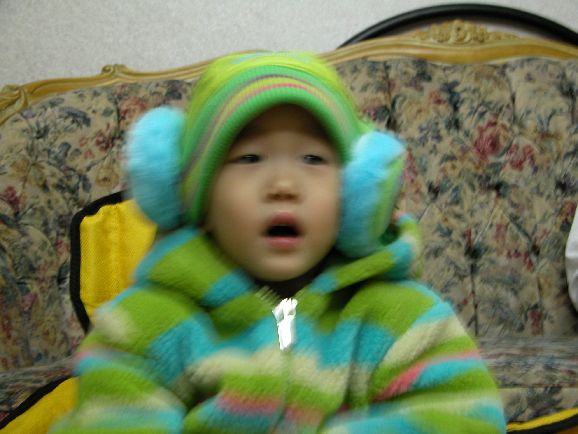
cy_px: 217
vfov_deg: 27.5
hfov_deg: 36.2
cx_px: 289
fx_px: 885
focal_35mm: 53
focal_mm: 13.7
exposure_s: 1/3.6
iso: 132
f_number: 3.1
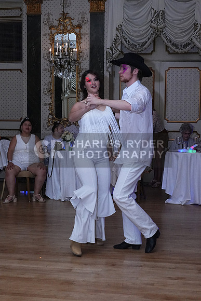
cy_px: 150
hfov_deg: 24.6
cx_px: 100
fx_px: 460
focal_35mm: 55
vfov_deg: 36.2
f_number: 7.1
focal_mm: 37
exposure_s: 1/200
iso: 5000
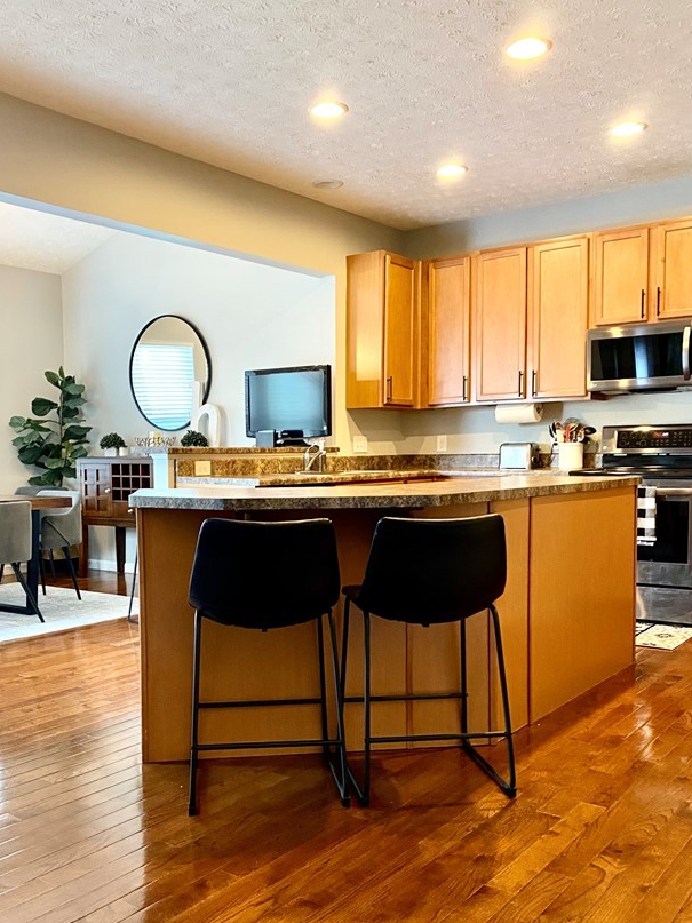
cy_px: 520
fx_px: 880
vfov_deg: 55.2
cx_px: 301
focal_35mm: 33
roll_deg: +0.7
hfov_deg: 42.8
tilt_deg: -4.5
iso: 250
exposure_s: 1/42
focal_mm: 4.25
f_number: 1.8
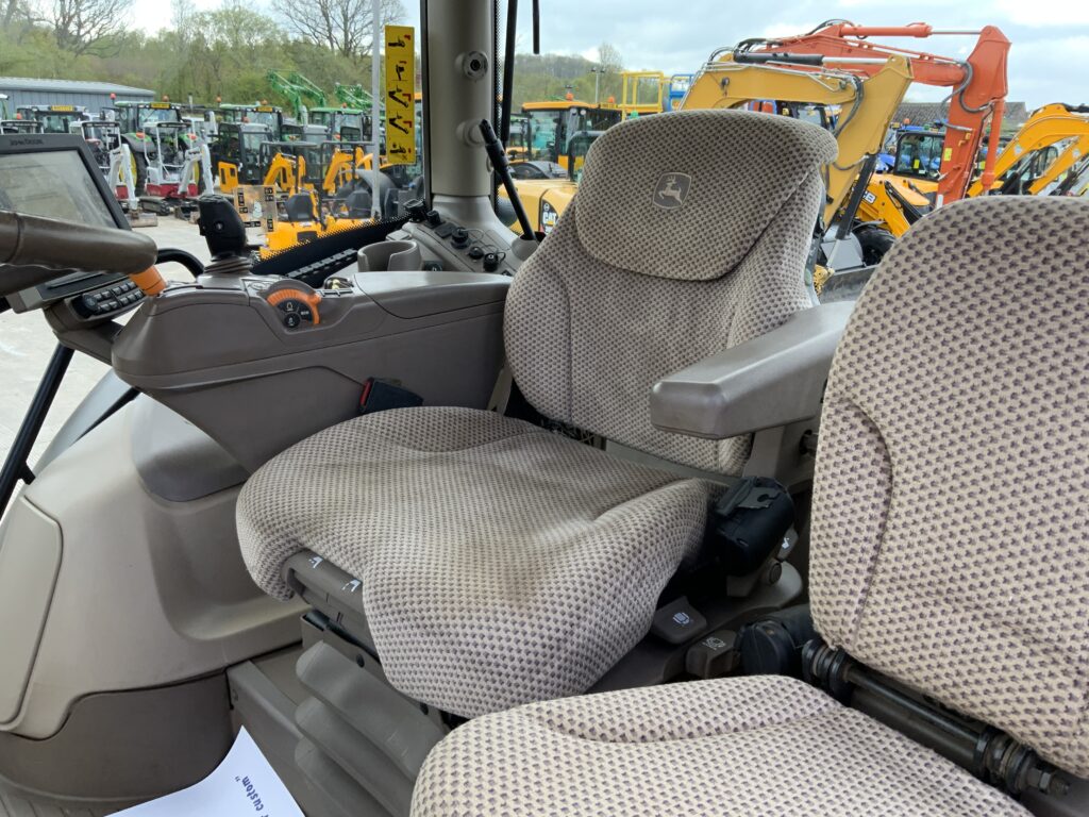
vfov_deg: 48.2
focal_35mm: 29
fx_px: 912
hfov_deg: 61.7
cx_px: 544
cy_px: 408
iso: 20
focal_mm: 3
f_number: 1.8
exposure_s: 1/122
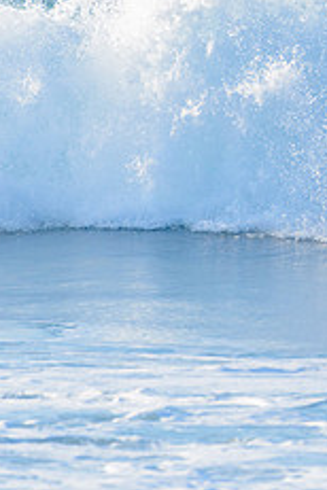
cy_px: 103
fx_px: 17084
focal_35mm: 1254
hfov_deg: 1.1
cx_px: 599
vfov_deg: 1.6
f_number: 5.6
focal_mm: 500
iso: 450
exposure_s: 1/2000
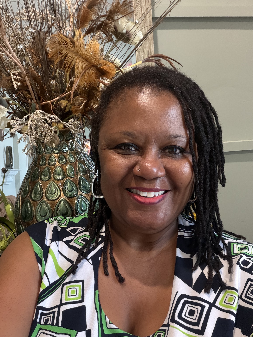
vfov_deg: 60.0
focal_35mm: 30
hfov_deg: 46.8
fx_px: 292
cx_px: 126
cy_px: 168
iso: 400
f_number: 1.9
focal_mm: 2.71
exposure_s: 1/30
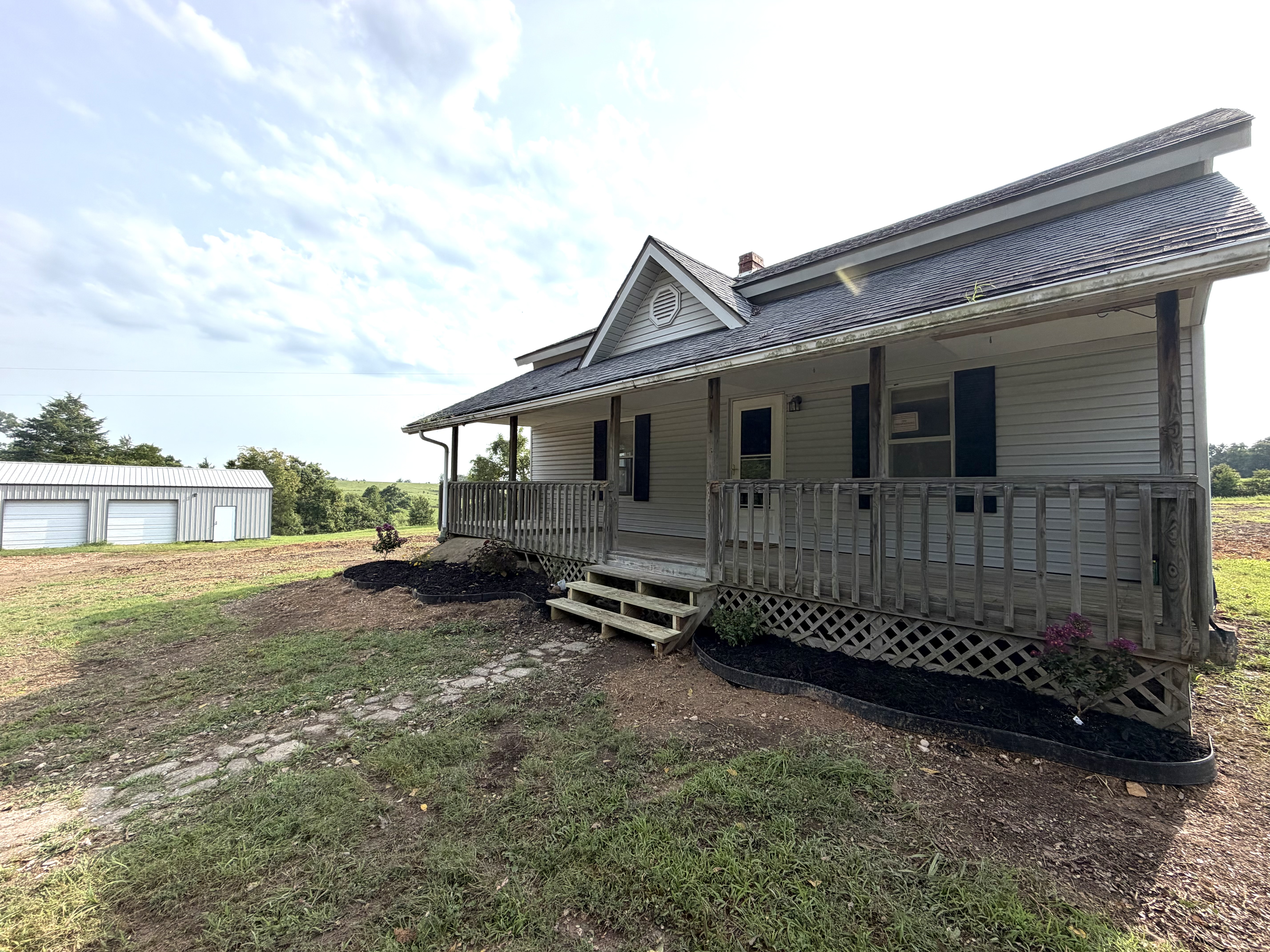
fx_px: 514
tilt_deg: +2.4
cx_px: 635
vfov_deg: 85.7
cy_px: 476
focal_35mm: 14
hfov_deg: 102.1
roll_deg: -0.7
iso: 25
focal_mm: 2.22
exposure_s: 1/985
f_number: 2.2
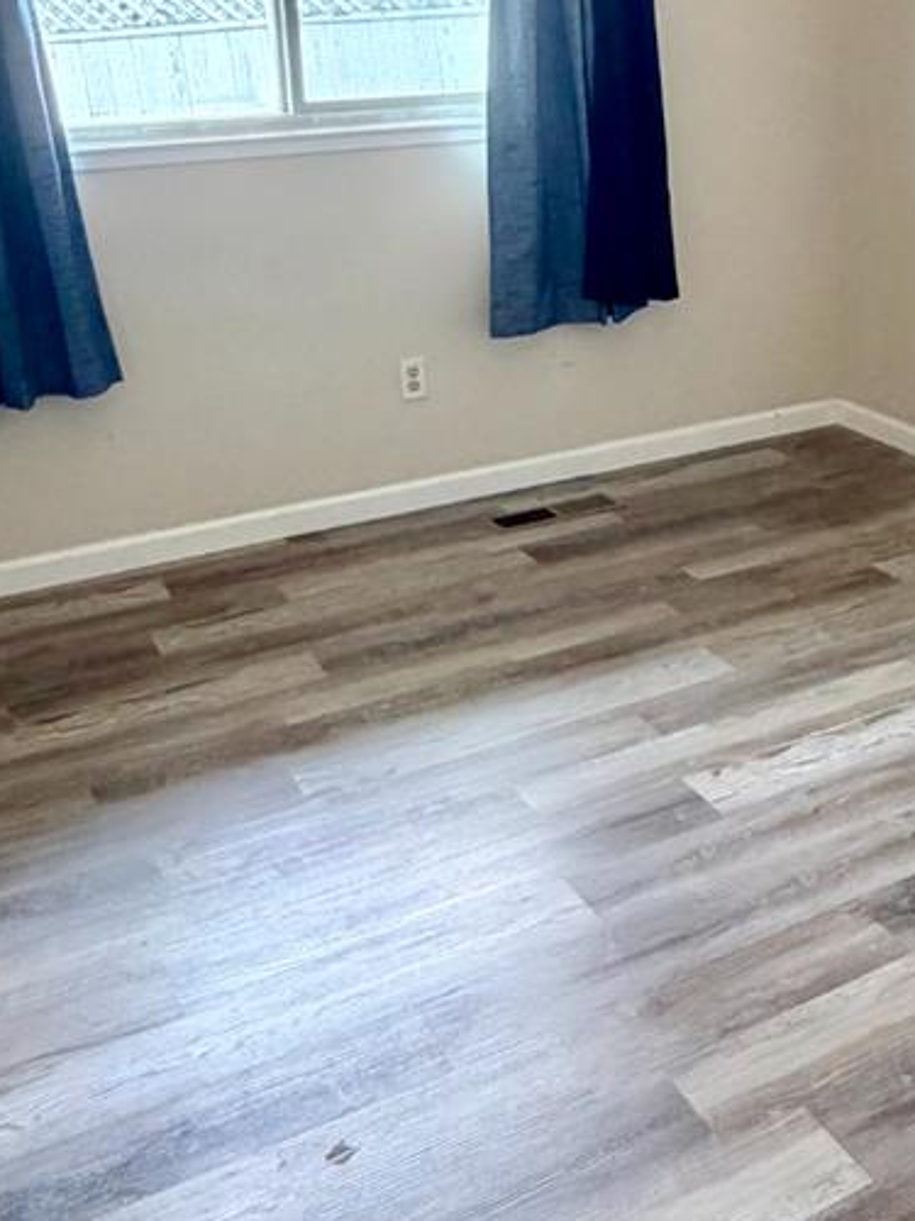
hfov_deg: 33.6
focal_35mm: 42
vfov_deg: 43.5
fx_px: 1480
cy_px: 326
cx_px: 699
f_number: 2.2
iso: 200
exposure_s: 1/120
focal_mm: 2.22
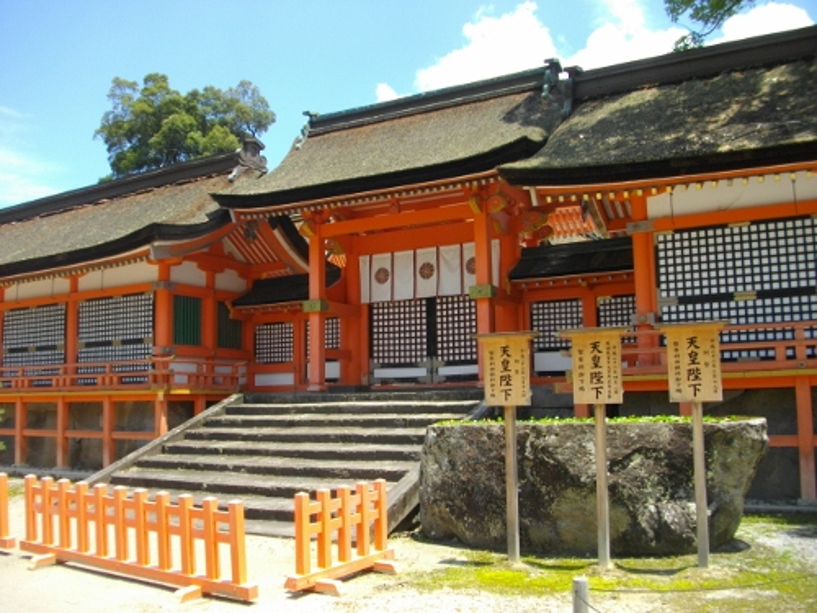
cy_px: 306
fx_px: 755
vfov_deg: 44.2
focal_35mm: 32
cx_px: 408
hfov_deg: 56.8
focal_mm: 5.7
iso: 100
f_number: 2.9
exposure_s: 1/500
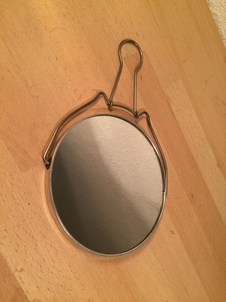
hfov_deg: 48.2
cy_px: 151
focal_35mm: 29
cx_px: 113
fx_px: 252
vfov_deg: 61.7
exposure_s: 1/33
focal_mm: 4.15
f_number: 2.2
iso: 50
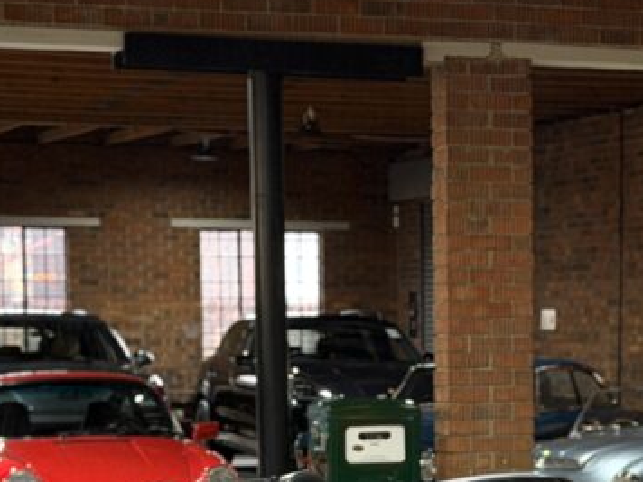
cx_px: 486
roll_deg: -0.2
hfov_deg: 14.2
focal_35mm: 138
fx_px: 2563
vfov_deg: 10.5
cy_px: 608
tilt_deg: -6.9
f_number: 1.78
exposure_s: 1/50
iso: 125
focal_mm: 6.76
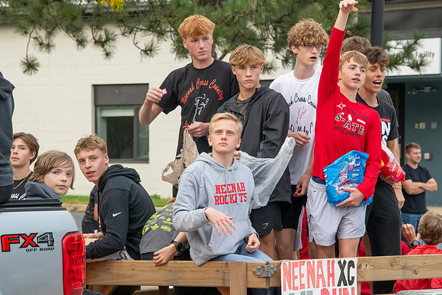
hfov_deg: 10.8
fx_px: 2333
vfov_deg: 7.2
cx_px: 221
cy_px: 148
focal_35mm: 190
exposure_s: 1/400
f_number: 11
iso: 3200
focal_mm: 190
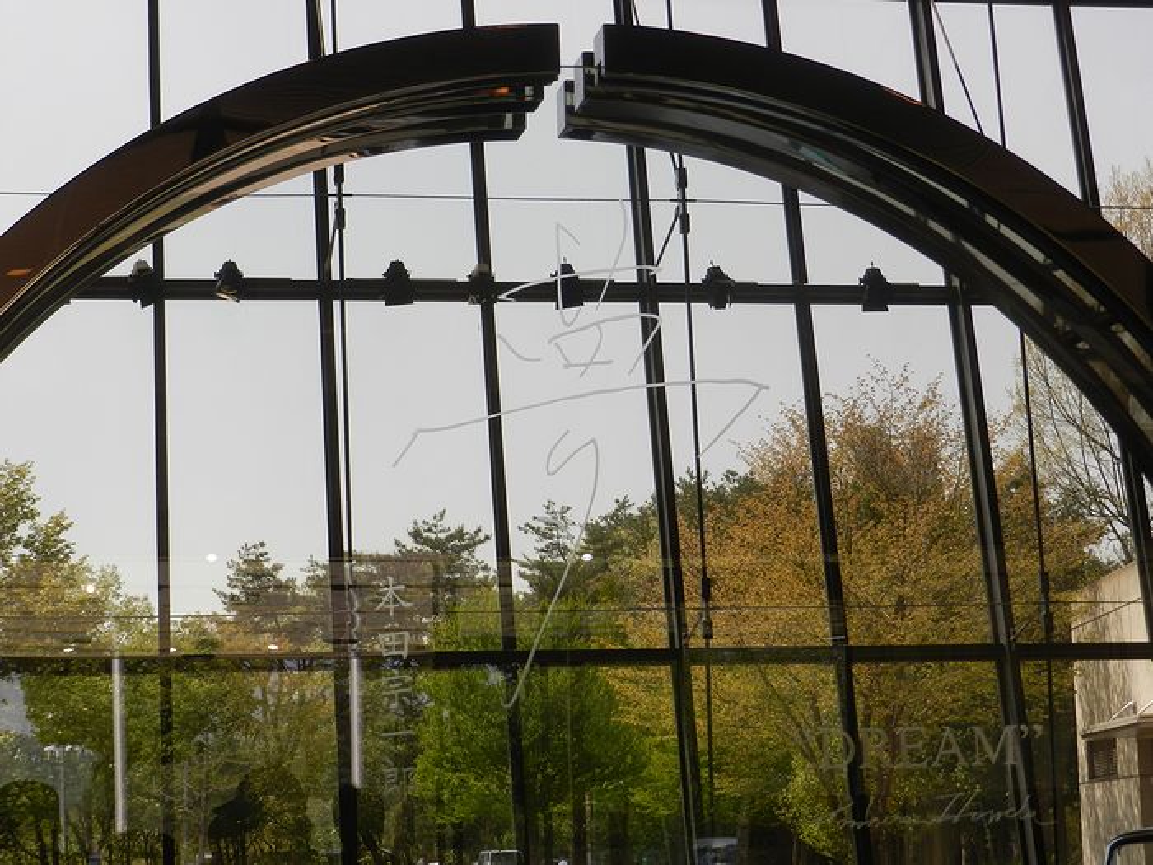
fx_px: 2798
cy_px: 432
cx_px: 576
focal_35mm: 84
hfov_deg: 23.3
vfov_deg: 17.6
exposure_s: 1/250
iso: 160
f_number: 4.4
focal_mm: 14.9
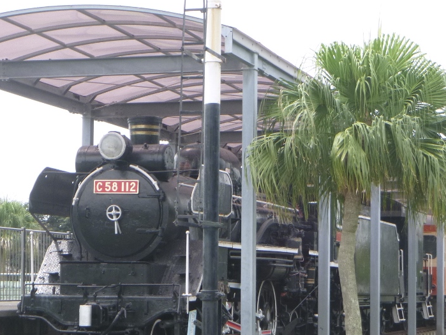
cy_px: 238
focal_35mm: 104
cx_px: 243
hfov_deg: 18.9
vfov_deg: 14.2
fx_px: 1340
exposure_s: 1/100
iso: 100
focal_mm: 12.8
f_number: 5.5
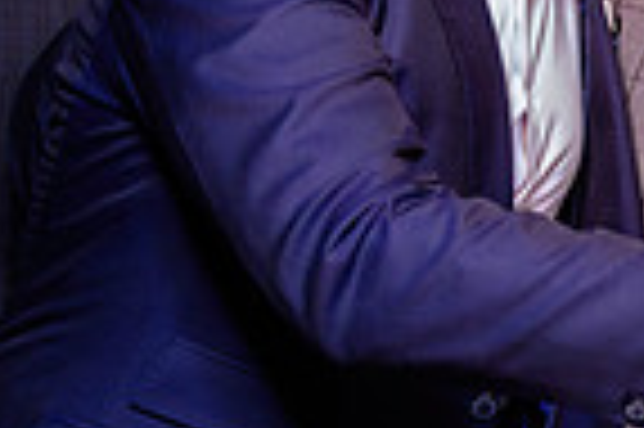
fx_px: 1930
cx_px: 1385
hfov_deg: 14.7
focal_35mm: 108
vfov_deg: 12.6
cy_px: 89
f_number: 4
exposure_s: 1/60
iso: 800
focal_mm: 24
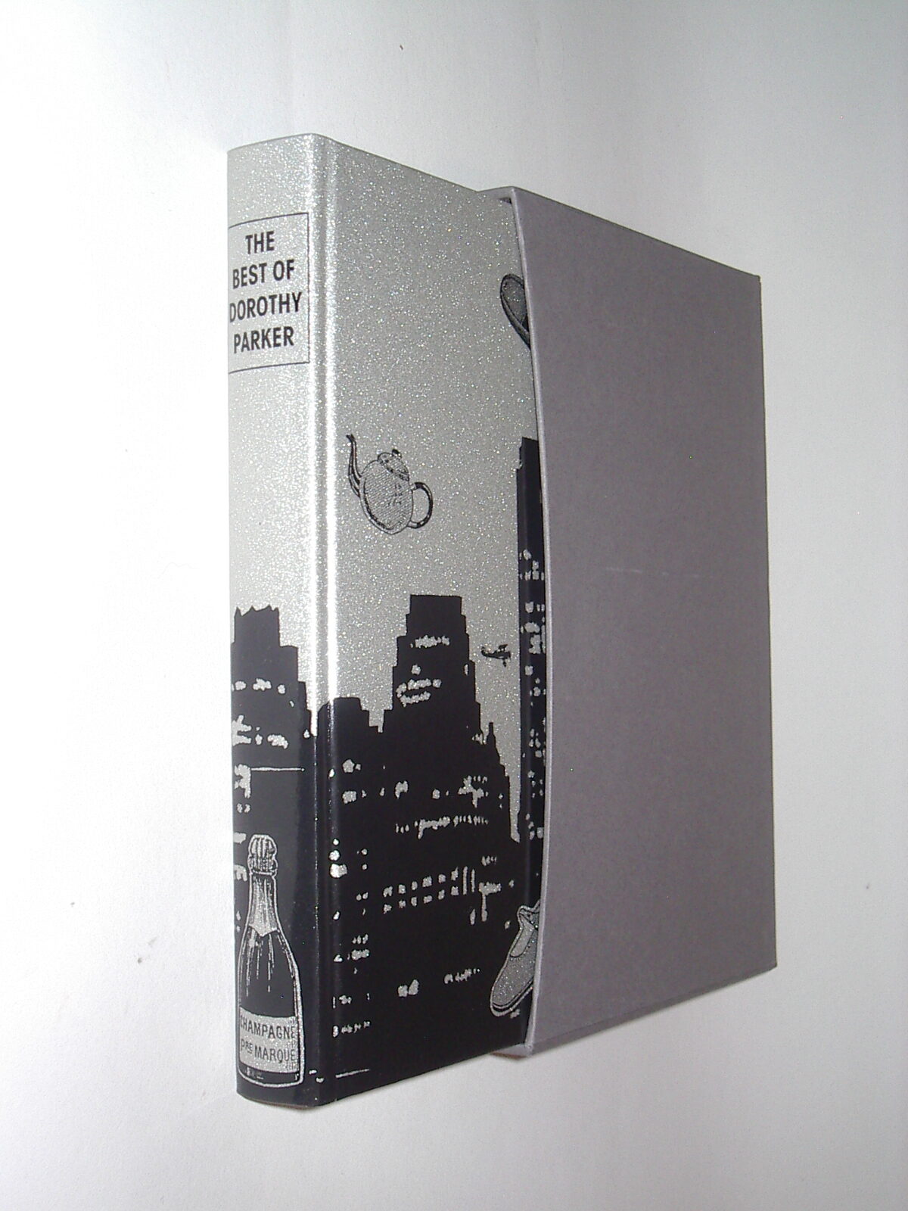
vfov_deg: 36.8
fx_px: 1819
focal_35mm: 52
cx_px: 454
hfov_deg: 28.0
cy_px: 606
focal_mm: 7.8
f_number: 3
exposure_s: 1/60
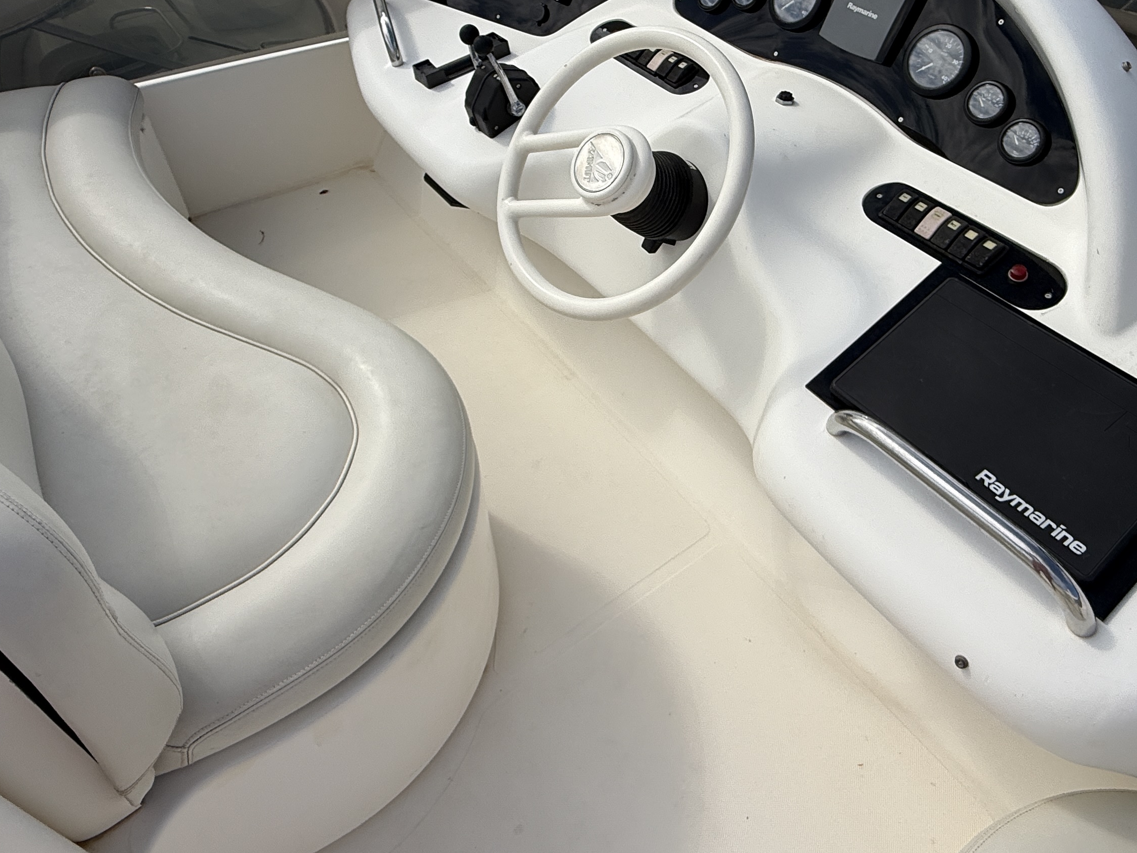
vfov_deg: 53.5
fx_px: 821
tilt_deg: -37.3
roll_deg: -3.5
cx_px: 629
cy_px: 266
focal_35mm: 25
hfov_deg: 69.2
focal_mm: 2.22
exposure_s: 1/4425
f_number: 2.2
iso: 50
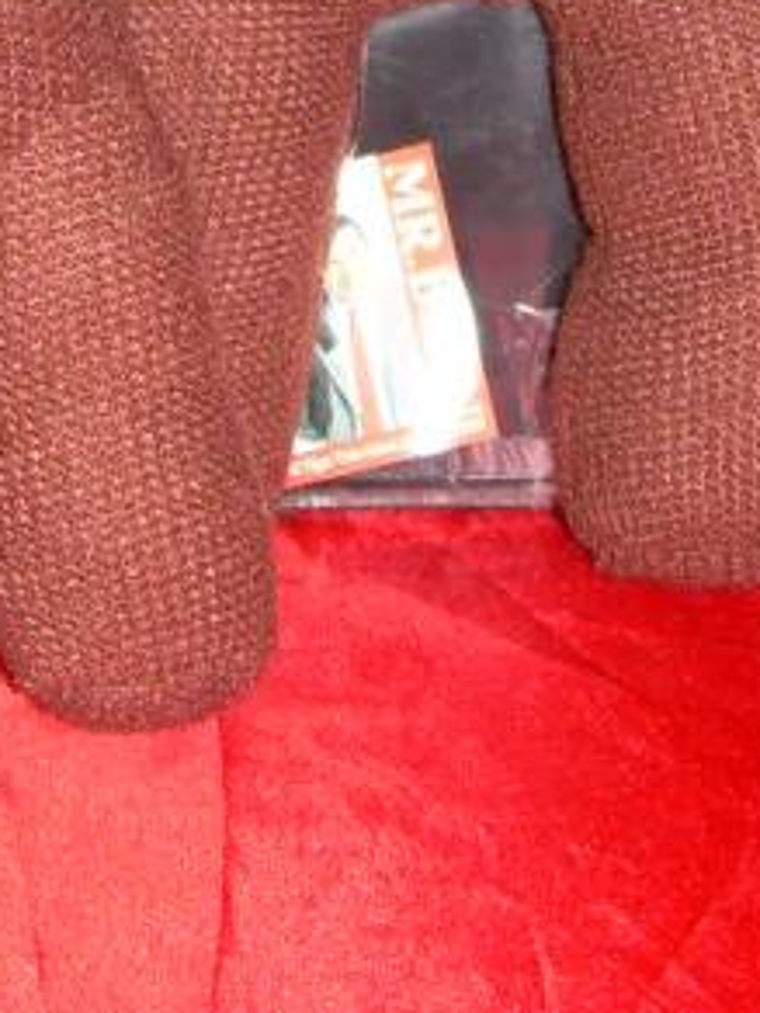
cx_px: 298
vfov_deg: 18.1
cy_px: -156
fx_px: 3044
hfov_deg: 14.2
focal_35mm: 104
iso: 50
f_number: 2.8
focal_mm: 6.3
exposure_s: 1/60
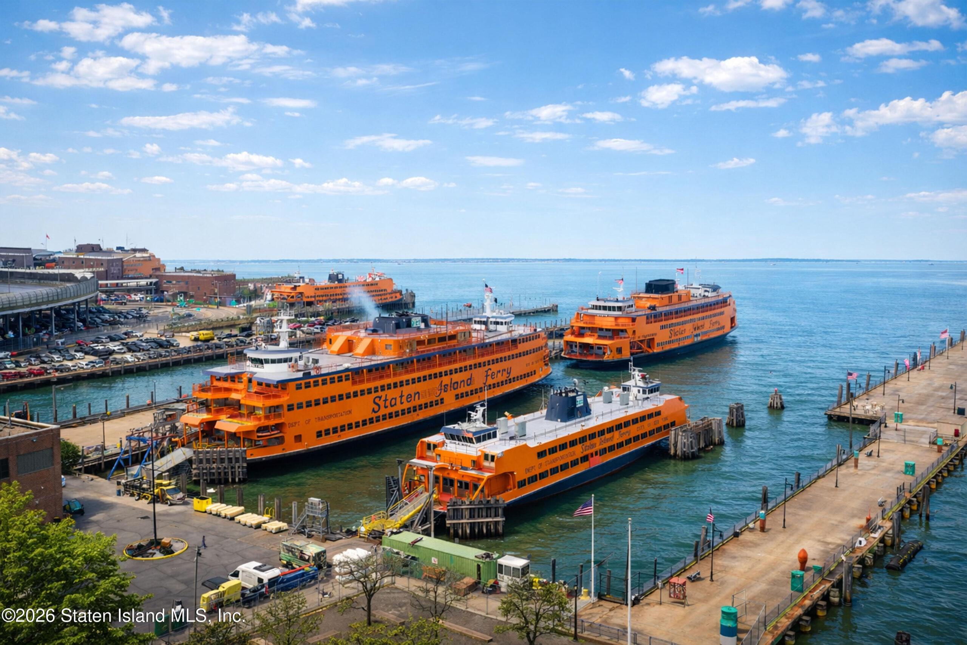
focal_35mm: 35
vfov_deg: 37.9
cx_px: 484
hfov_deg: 54.4
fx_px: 940
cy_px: 322
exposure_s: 1/125
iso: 100
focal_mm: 35
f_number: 8
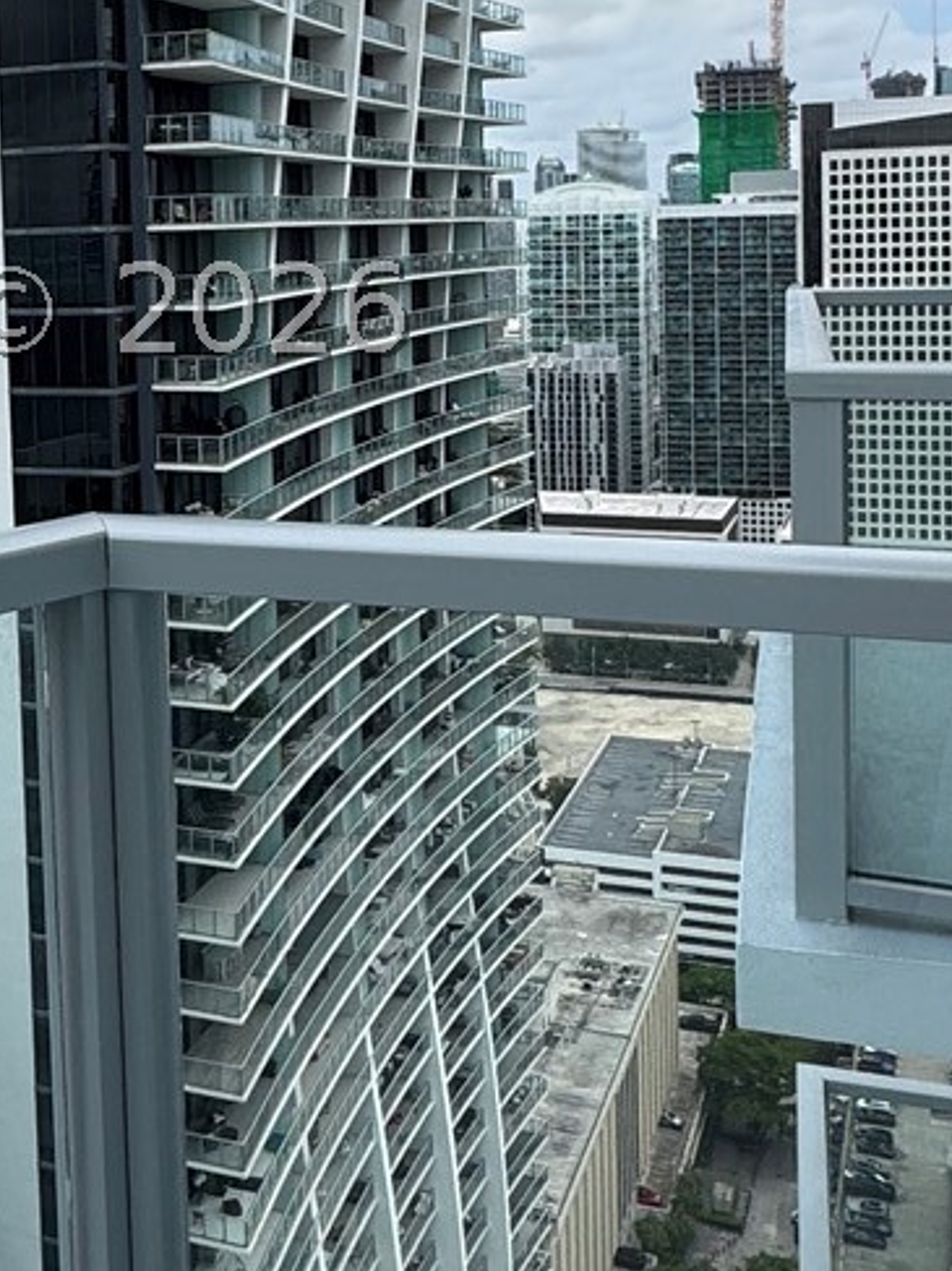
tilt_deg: -2.9
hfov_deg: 31.0
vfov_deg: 40.1
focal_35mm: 46
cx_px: 256
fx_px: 1688
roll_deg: +1.4
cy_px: 311
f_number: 2.2
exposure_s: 1/2770
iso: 50
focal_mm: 2.22
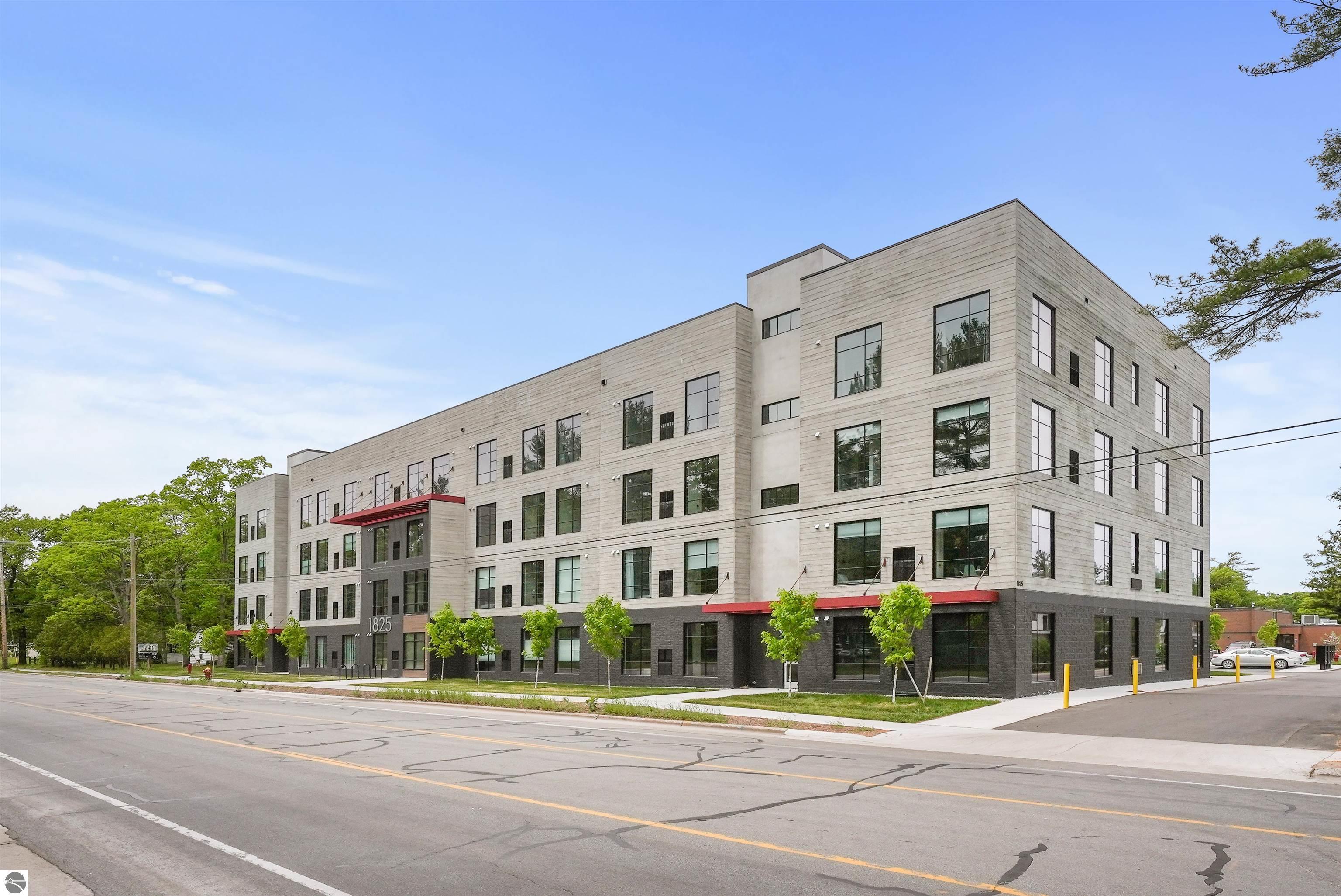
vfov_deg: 59.3
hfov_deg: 80.9
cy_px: 448
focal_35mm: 21
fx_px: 786
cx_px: 670
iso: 500
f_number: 11
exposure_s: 1/1600
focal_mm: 21.1
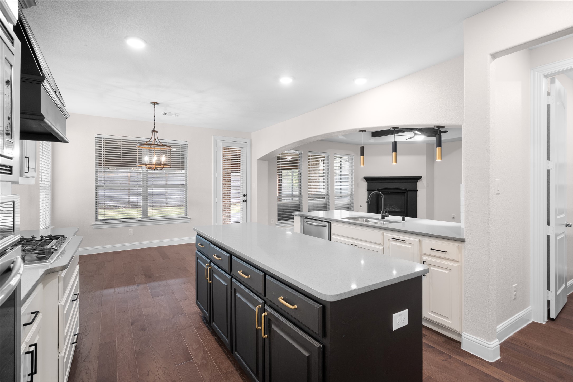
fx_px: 271
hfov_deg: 93.3
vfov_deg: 70.4
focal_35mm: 17
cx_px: 286
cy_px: 191
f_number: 8
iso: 400
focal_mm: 17
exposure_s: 1
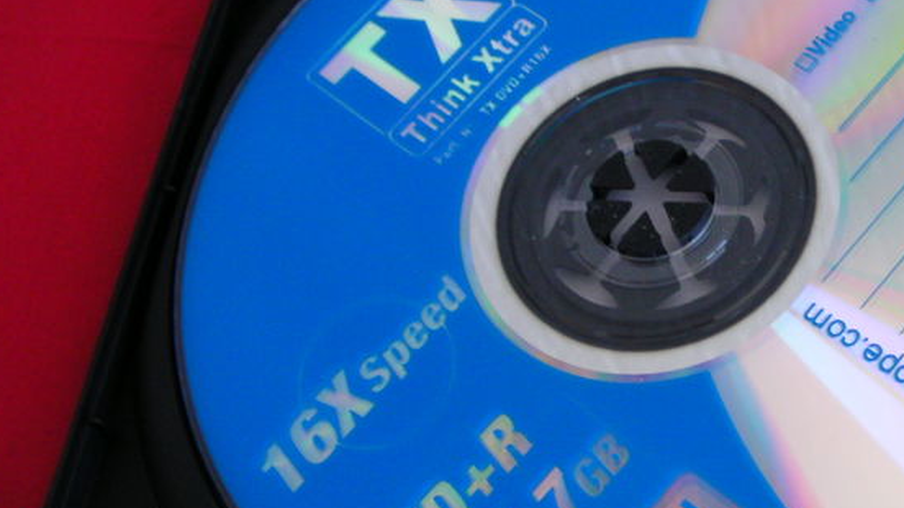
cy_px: 243
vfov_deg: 16.1
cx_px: 744
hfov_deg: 27.6
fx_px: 1797
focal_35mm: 75
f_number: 3.5
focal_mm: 6.3
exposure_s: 1/30
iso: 104
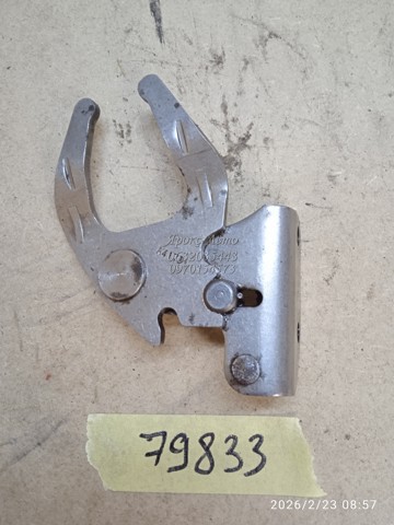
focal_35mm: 28
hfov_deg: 49.7
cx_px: 197
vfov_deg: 63.4
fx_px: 425
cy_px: 262
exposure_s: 1/33.3
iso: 458
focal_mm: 3.43
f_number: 2.2
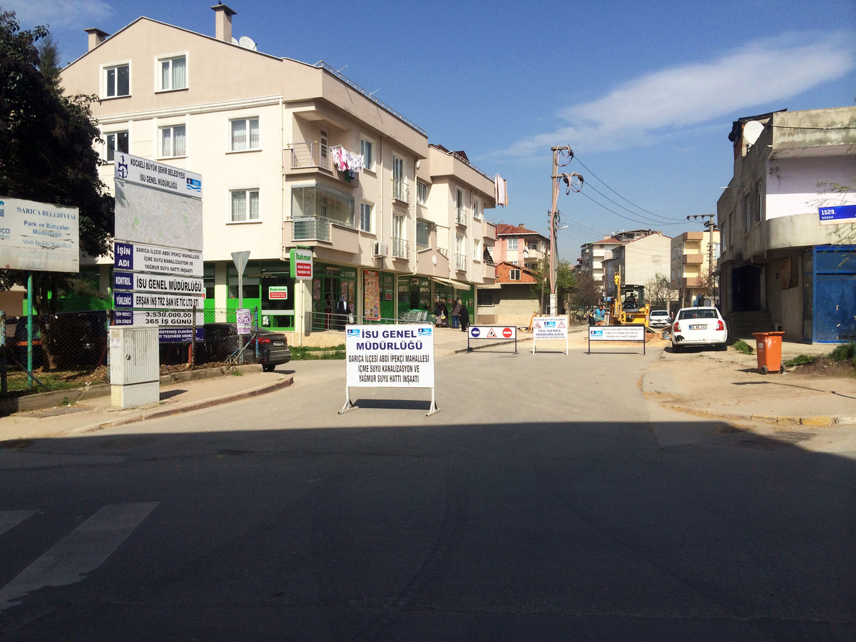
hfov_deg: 60.0
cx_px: 428
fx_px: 742
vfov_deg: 46.8
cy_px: 321
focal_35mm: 30
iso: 40
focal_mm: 4.12
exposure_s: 1/3731
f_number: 2.2
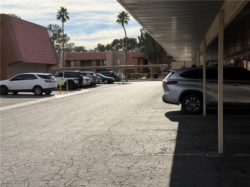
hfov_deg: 39.7
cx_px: 125
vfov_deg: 30.3
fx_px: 347
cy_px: 94
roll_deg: +2.2
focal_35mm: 48
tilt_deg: -5.6
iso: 64
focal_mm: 6.76
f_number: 1.78
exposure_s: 1/7874
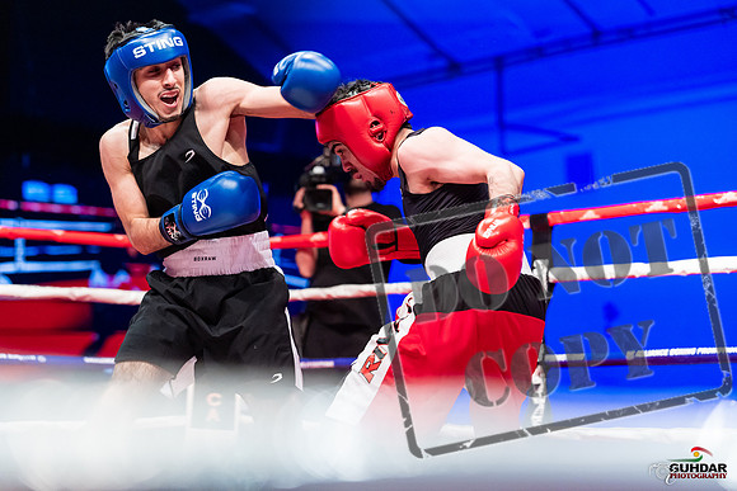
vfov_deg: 17.3
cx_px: 368
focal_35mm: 79
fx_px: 1618
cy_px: 246
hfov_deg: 25.7
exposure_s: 1/1000
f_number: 2.8
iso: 4000
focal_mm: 79
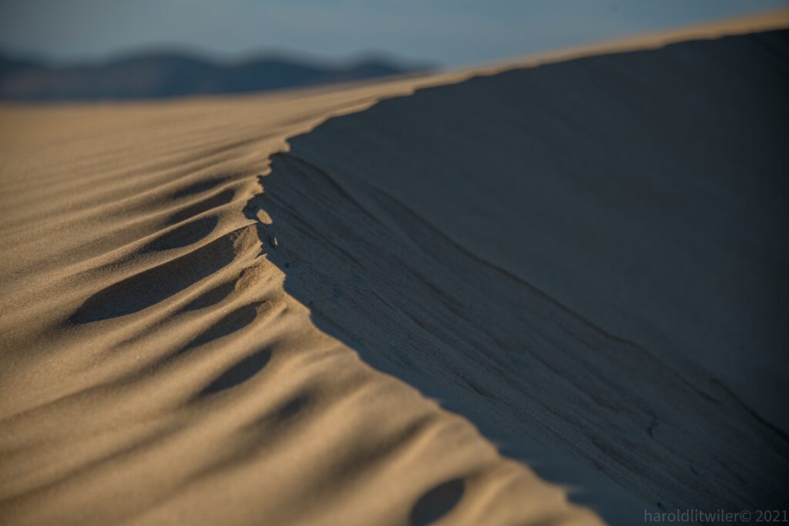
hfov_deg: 14.2
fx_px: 3178
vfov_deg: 9.5
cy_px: 263
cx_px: 394
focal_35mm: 145
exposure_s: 1/1000
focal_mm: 145
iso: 200
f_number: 5.6
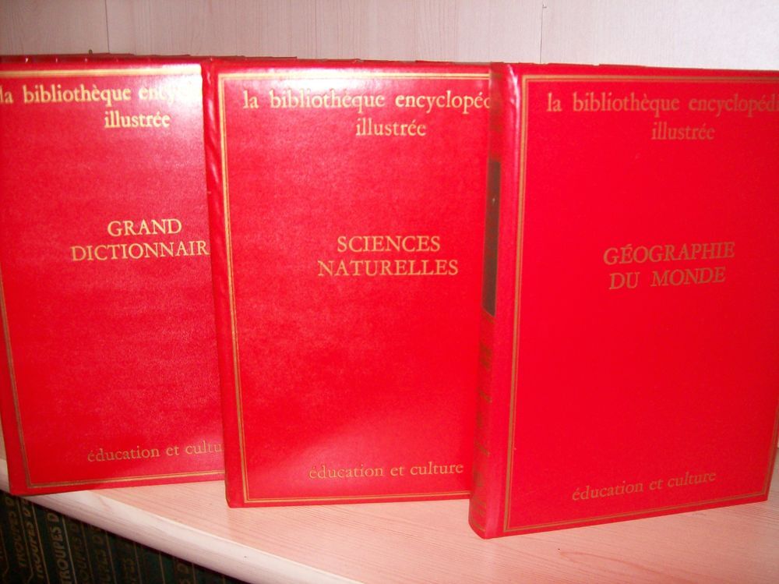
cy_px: 292
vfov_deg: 39.6
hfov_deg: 51.4
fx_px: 810
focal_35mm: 36
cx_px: 390
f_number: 2.7
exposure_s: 1/64
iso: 200
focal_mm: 6
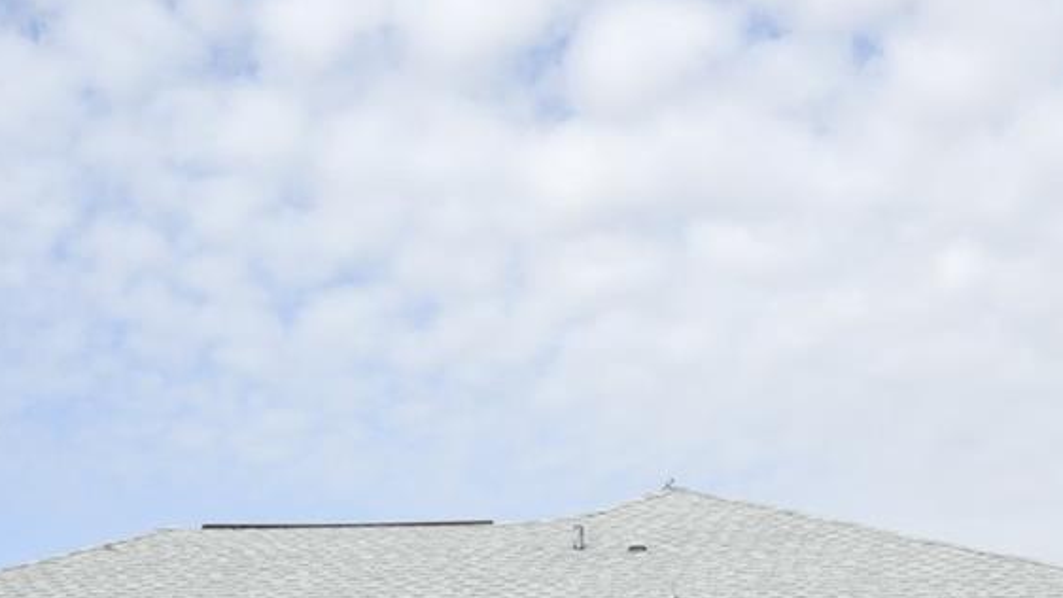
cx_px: 475
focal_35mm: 60
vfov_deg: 19.5
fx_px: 1690
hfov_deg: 34.9
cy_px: 595
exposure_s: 1/200
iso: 100
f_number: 14
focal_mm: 21
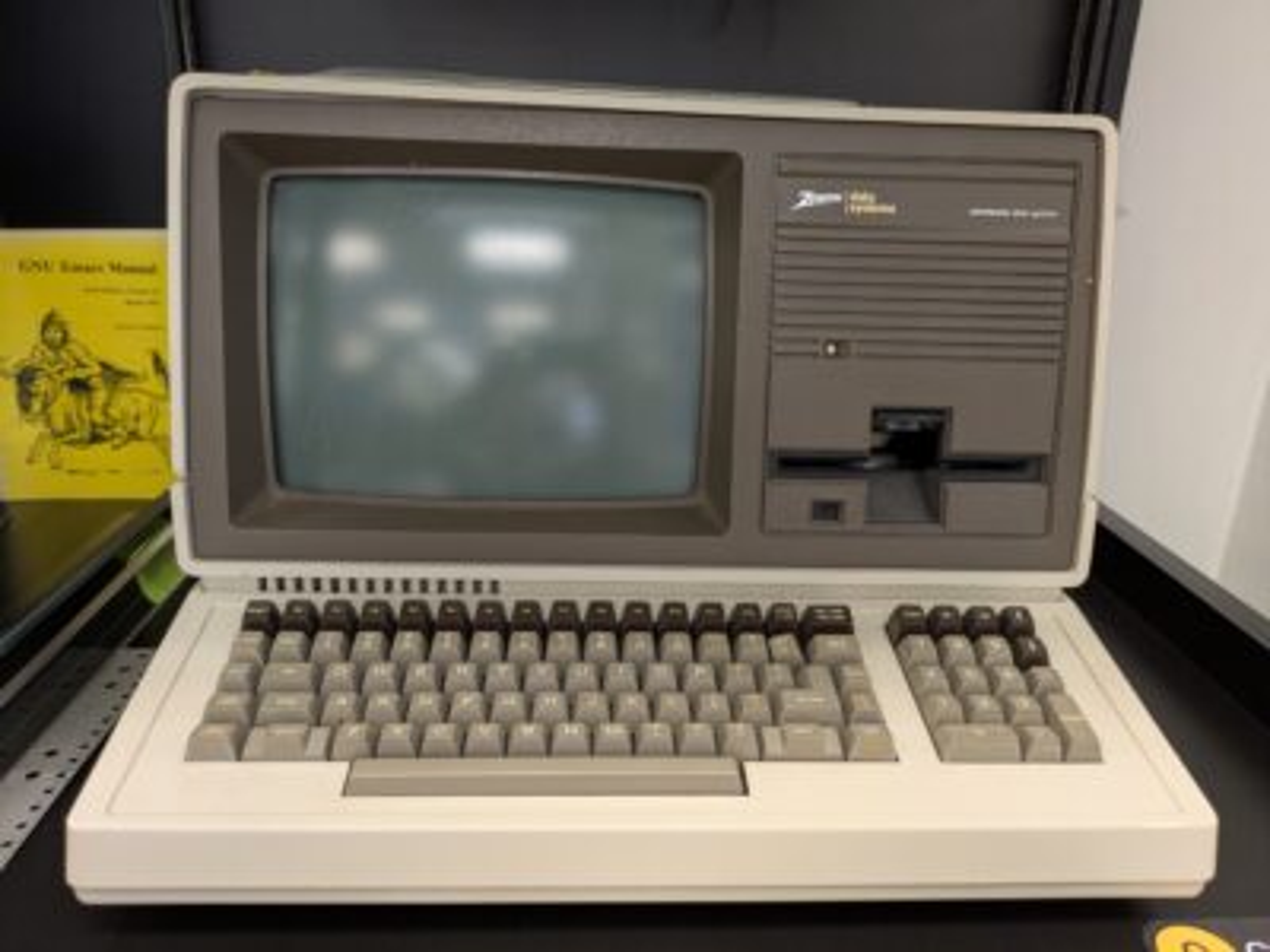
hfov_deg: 69.4
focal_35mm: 25
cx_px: 635
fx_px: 917
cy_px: 476
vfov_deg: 54.9
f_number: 1.89
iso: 176
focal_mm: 5.43
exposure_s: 1/24
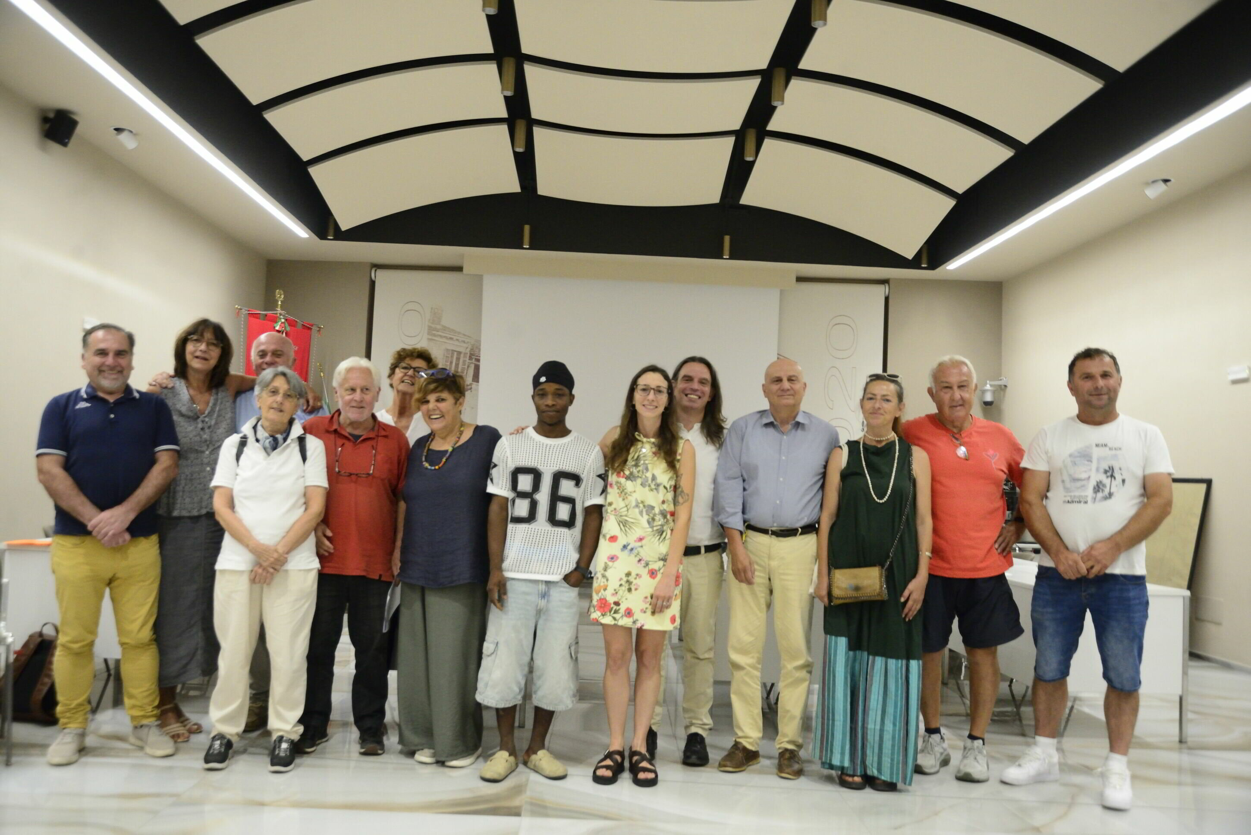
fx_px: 1008
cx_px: 626
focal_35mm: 29
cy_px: 418
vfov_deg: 45.0
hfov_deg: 63.6
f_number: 5
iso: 4500
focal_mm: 29
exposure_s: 1/100
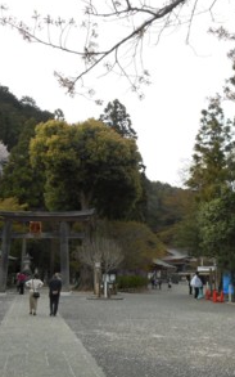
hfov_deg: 30.5
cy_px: 188
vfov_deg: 47.2
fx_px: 431
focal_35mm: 42
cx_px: 126
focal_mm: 5.2
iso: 80
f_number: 4
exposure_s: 1/250
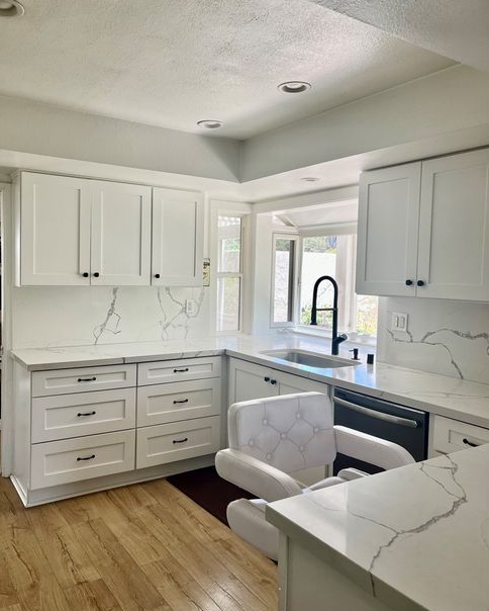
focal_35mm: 28
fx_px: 506
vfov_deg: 62.2
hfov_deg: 51.6
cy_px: 296
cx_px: 237
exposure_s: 1/122
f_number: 1.6
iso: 32
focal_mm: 5.1
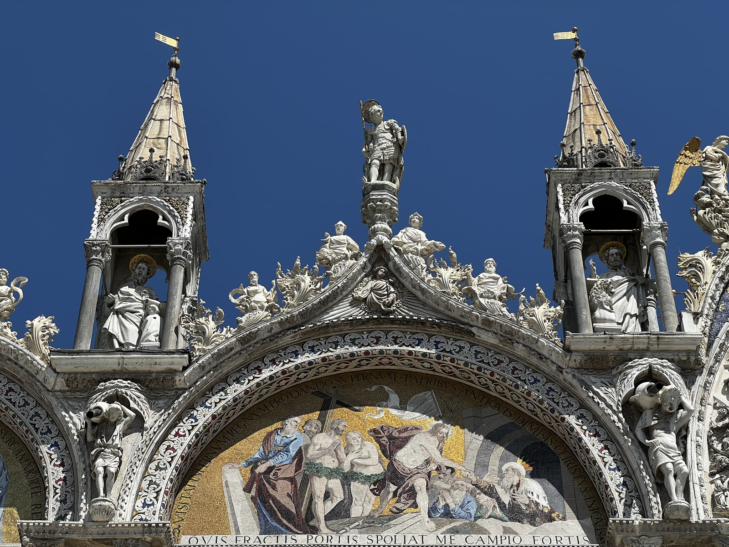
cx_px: 364
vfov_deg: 19.1
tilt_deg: +45.6
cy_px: 274
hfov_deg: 25.3
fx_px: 1622
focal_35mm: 77
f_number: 2.8
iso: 32
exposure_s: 1/847
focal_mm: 9
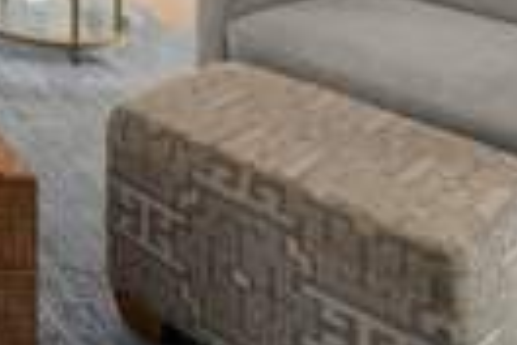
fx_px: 732
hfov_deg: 24.6
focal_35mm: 51
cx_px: -341
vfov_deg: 19.9
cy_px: -267
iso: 400
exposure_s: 1
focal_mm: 14
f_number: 11
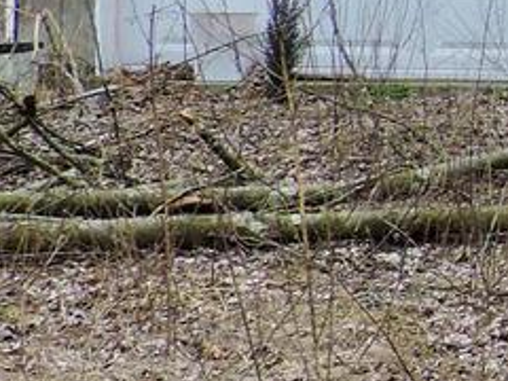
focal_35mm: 144
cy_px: 0
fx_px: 2113
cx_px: 1319
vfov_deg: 10.2
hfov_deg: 11.0
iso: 100
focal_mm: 4.3
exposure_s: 1/250
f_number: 3
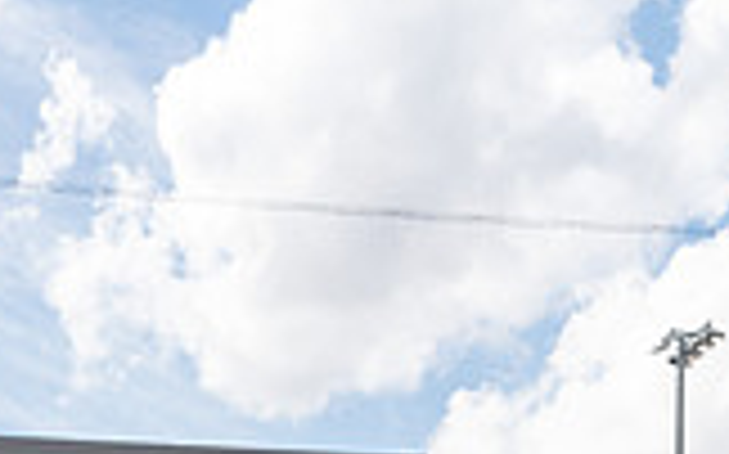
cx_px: 464
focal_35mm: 99
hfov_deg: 21.0
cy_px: 1007
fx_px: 1966
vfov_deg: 11.4
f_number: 8
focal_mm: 35
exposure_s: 1/250
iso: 100
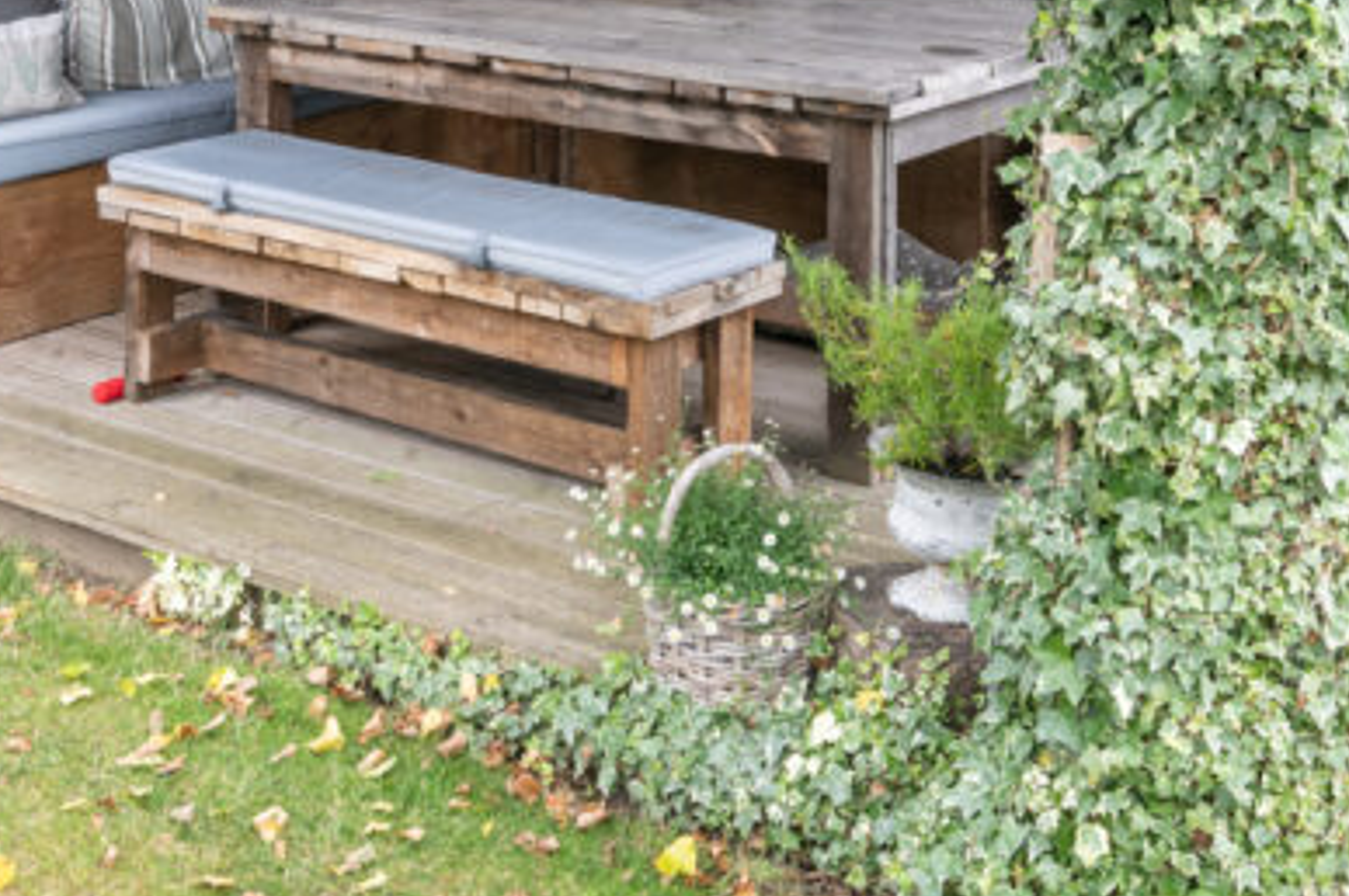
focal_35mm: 59
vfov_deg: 20.8
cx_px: 615
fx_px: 2209
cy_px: -290
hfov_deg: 33.9
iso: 200
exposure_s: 1/60
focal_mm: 22
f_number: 8
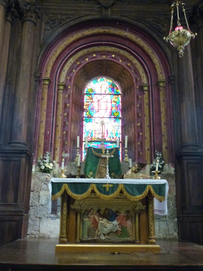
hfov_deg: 39.7
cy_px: 136
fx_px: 281
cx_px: 102
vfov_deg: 51.4
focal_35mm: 36
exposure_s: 1/30
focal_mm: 6.3
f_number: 3.1
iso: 800
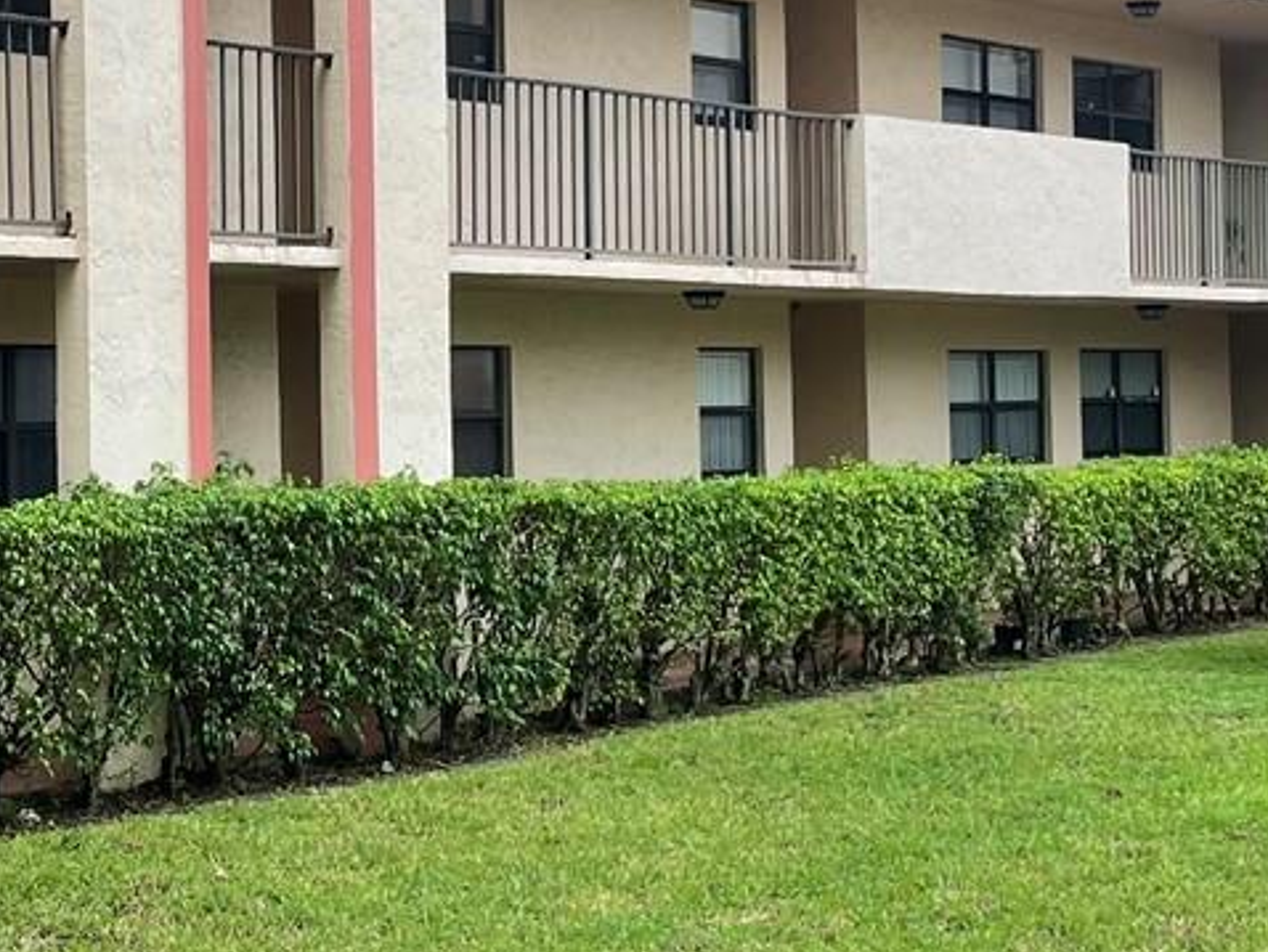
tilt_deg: +0.7
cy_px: 353
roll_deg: +1.4
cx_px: 186
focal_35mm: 87
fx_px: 3188
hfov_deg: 22.1
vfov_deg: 17.0
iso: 32
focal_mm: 4.2
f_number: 1.6
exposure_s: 1/347
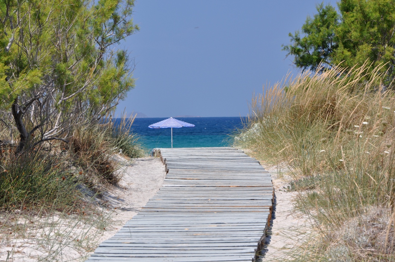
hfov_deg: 13.1
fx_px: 1726
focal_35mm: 158
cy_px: 131
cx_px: 198
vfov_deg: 8.7
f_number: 11
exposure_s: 1/100
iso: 200
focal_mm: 105
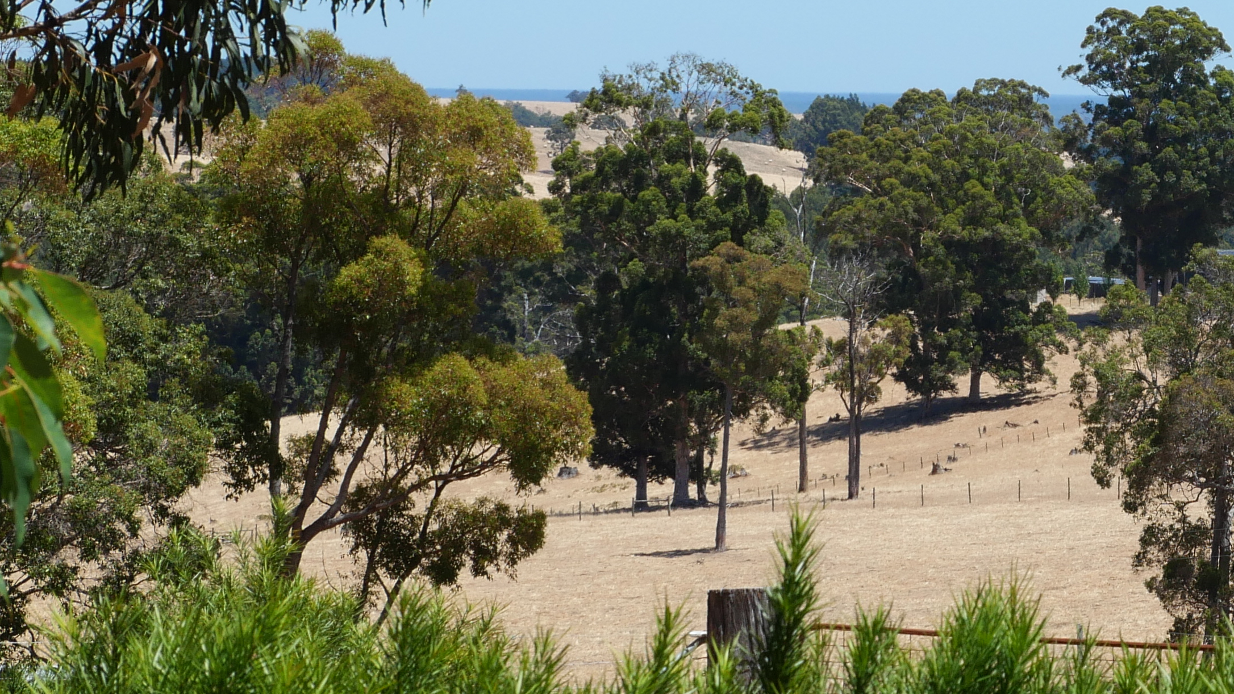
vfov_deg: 7.8
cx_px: 1167
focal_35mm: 156
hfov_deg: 13.6
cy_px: 242
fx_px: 5105
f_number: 9
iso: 200
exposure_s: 1/400
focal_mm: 30
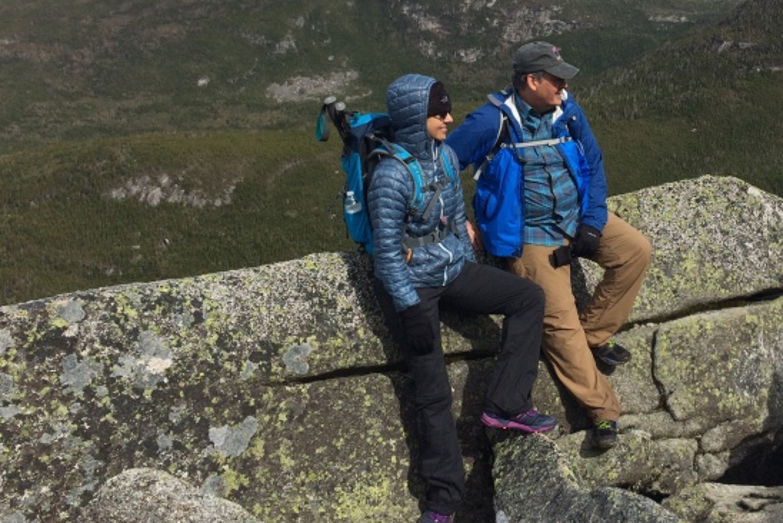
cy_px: 141
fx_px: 957
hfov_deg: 43.7
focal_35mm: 44
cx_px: 536
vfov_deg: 30.1
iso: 32
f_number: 2.2
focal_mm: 4.15
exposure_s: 1/3425
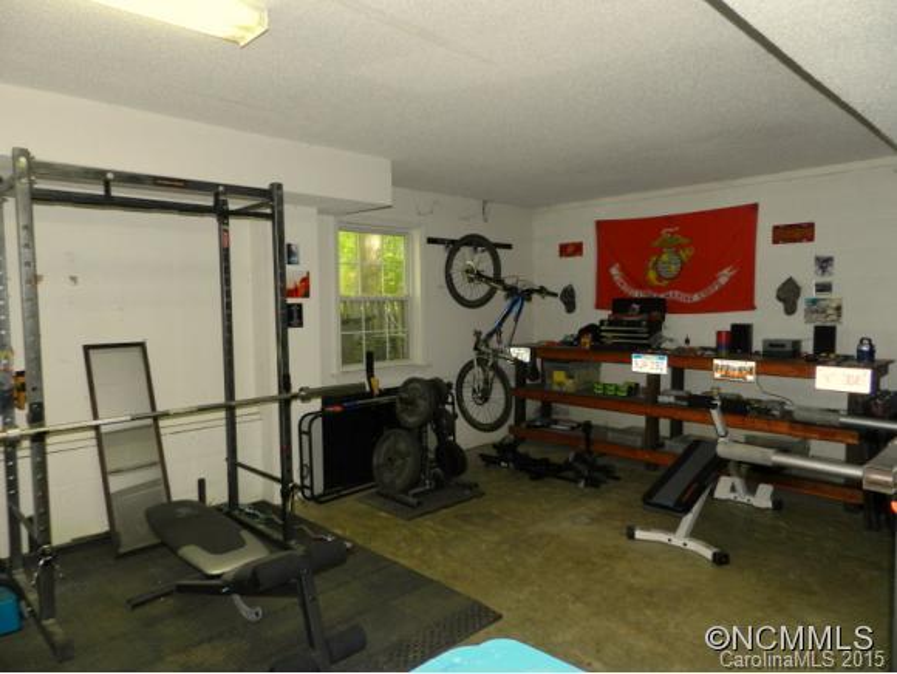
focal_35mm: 23
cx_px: 448
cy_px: 337
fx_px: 596
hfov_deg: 73.9
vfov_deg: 59.0
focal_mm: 4
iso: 200
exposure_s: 1/30
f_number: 3.4
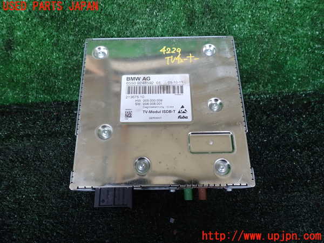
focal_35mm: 25
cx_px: 162
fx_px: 234
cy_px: 122
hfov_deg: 69.4
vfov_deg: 54.9
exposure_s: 1/80
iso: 100
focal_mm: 4.5
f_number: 2.8
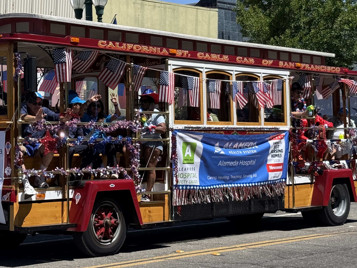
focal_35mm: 85
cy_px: 130
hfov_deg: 23.0
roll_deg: +0.9
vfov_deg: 17.4
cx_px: 130
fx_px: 877
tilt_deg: +1.4
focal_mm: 6.76
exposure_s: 1/4587
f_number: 1.78
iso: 64
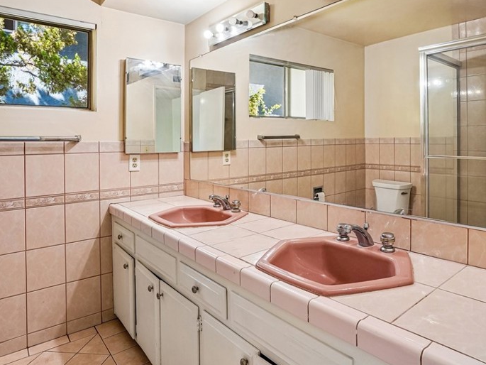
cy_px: 142
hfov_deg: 73.4
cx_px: 282
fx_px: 323
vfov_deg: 58.3
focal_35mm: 23
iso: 400
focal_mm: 16
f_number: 8
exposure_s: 1/10
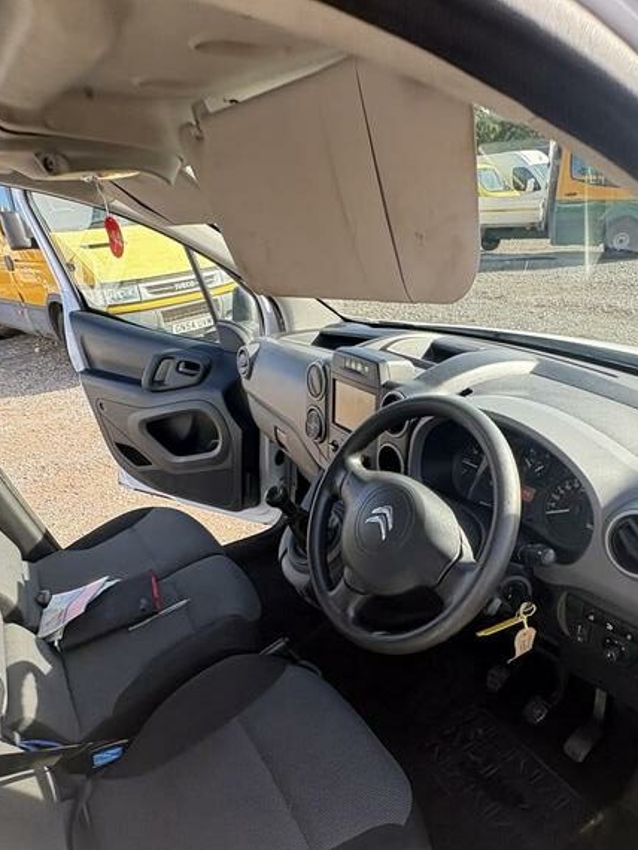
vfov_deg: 75.2
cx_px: 343
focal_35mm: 22
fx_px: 540
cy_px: 523
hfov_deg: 61.1
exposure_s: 1/137
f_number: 2.2
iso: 64
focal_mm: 2.22
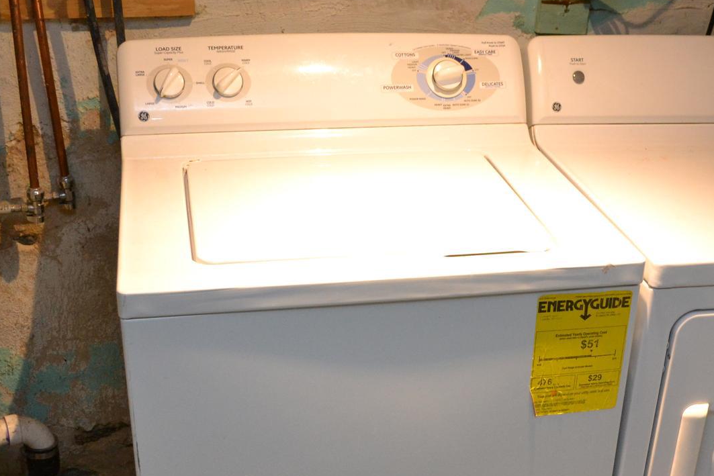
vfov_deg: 25.9
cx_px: 417
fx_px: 1031
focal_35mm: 52
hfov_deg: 38.1
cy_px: 319
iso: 1250
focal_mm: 18
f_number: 3.5
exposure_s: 1/60
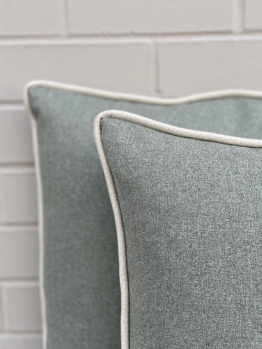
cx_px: 131
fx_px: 565
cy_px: 164
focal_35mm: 56
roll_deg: +0.6
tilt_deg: -14.1
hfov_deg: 26.1
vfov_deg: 34.3
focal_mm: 6
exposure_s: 1/122
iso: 32
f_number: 2
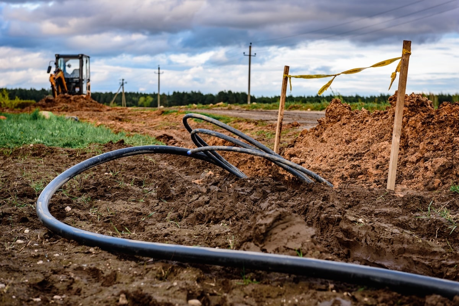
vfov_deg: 21.9
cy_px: 153
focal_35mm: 62
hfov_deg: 32.4
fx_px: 791
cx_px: 230
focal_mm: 62
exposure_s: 1/200
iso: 160
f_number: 5
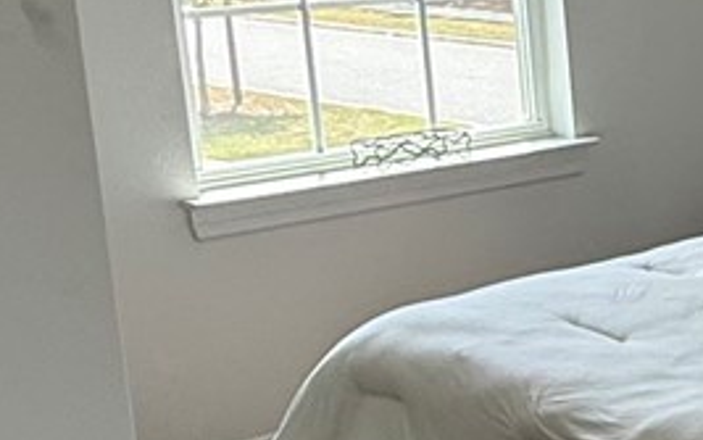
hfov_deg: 18.0
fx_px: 1706
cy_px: 195
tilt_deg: -11.3
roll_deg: -0.8
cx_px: 1306
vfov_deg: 14.7
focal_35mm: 89
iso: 64
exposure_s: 1/99
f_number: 2.2
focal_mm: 2.22
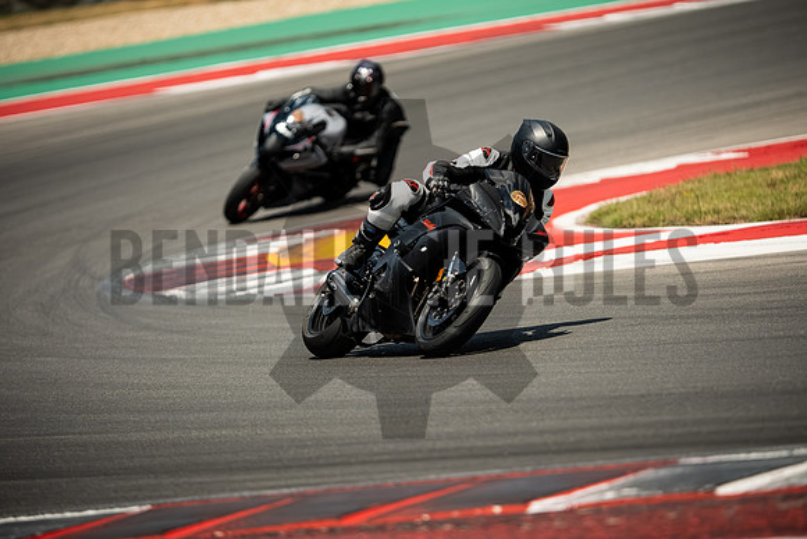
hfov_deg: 6.9
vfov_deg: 4.6
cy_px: 270
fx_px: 6726
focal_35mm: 300
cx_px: 404
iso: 2000
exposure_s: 1/2000
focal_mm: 200
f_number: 2
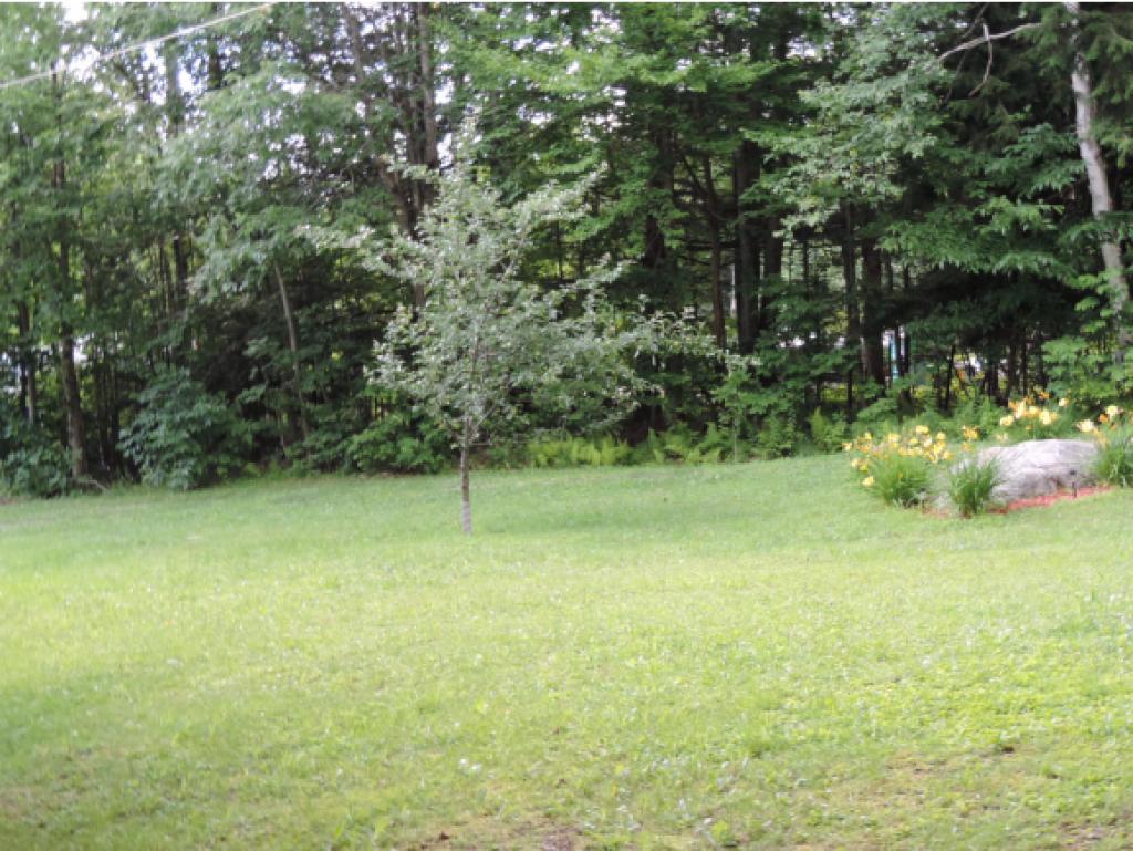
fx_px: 1965
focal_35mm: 60
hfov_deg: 32.2
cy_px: 426
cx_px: 566
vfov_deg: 24.4
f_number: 3.7
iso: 280
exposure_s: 1/60
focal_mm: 10.7
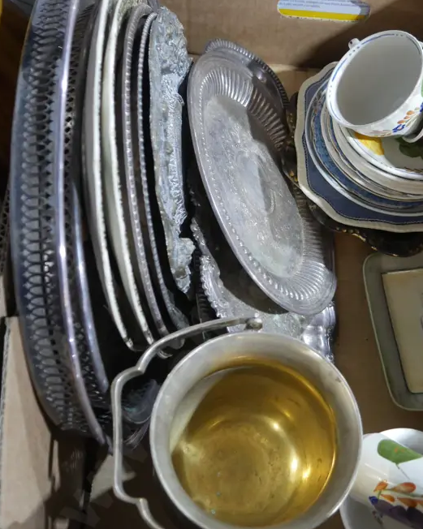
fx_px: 720
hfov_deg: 32.4
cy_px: 239
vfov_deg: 40.3
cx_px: 287
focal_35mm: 46
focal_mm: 15
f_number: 3.6
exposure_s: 1/60
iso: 2000
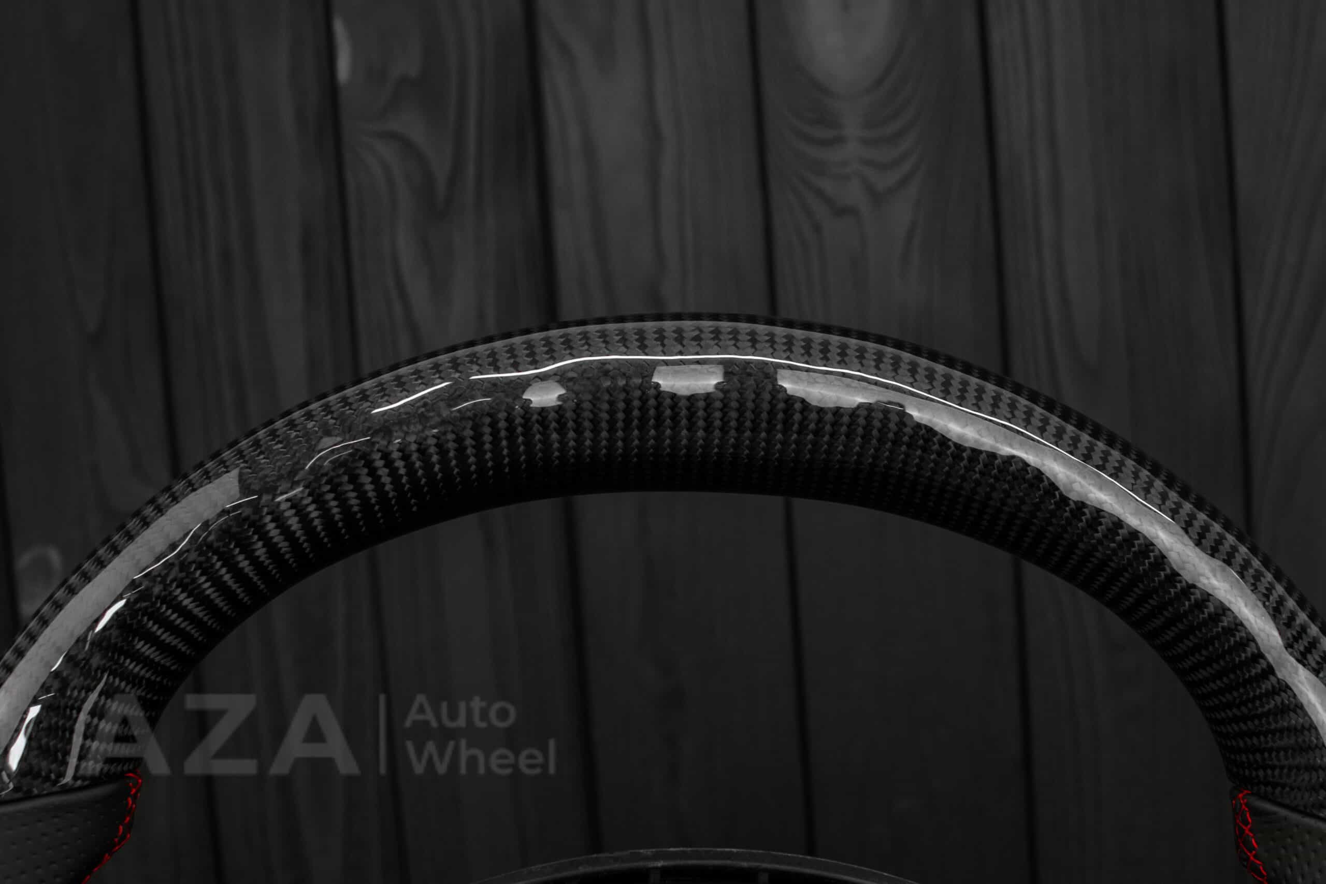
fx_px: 1934
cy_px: 442
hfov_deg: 37.8
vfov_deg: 25.8
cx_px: 663
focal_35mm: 52
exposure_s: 1/125
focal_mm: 35
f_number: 6.3
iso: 500
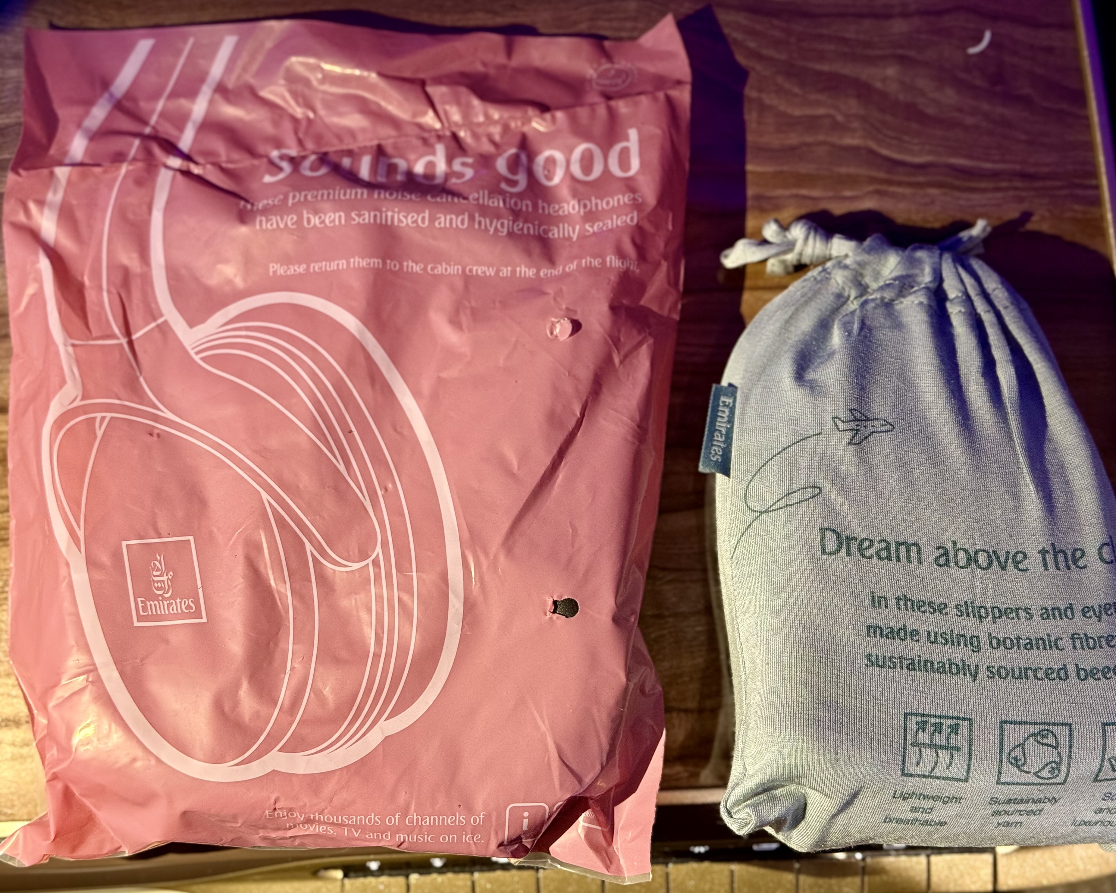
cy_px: 445
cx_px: 605
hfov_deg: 36.6
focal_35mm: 51
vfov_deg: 29.7
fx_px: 1684
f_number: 1.78
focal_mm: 6.76
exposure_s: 1/38
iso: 320
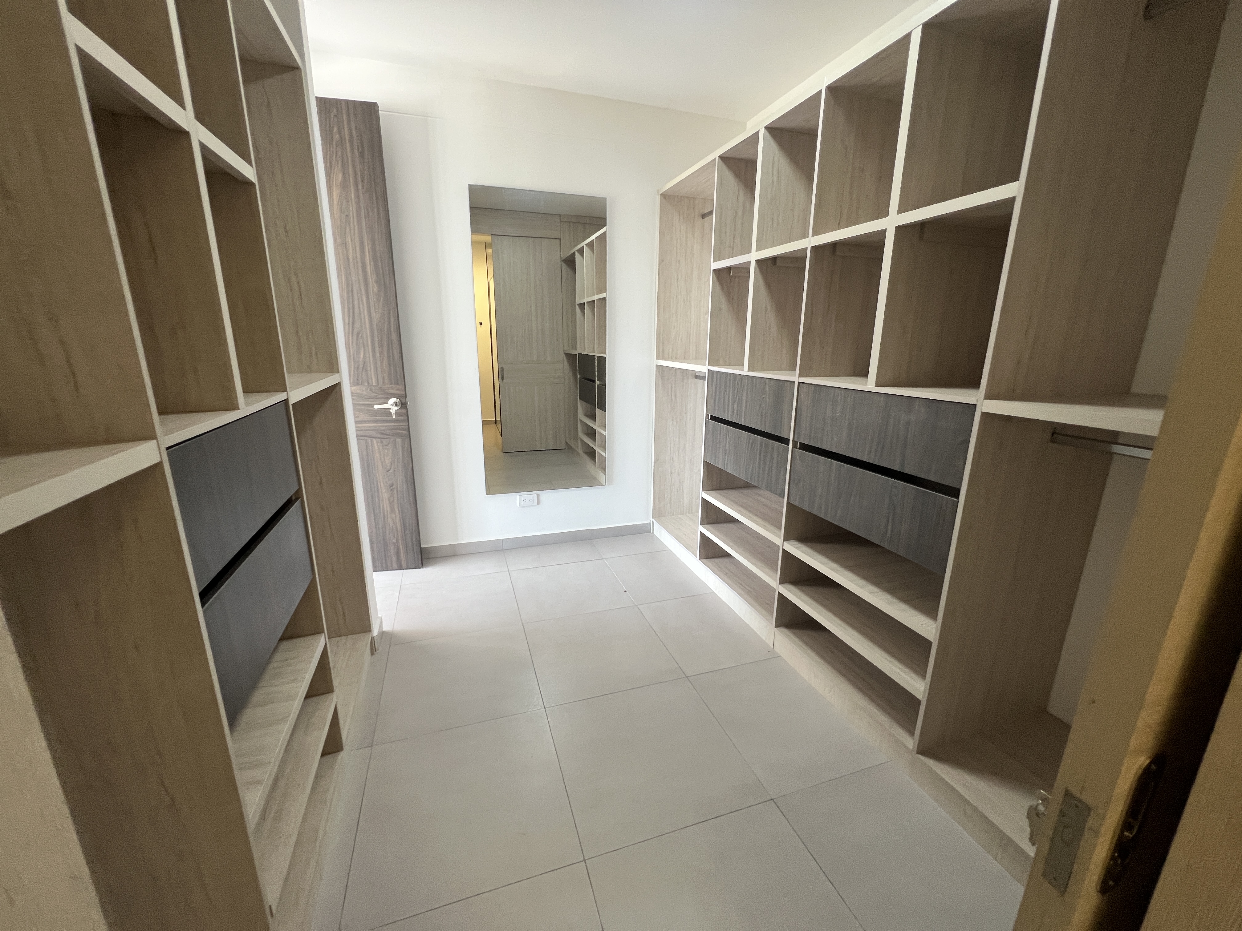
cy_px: 466
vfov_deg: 89.9
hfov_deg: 106.2
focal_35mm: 13
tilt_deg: -15.5
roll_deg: -1.4
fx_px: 466
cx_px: 621
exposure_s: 1/99
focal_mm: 1.57
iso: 160
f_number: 1.8
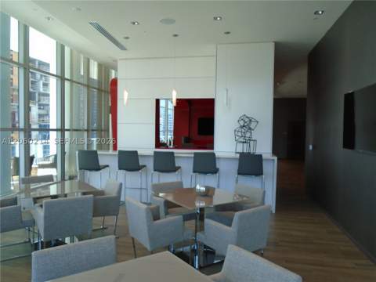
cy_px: 141
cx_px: 188
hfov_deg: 67.3
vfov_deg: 53.1
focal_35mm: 26
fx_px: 282
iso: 160
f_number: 3.2
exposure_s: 1/125
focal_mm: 4.6
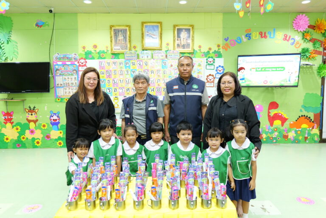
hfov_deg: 71.5
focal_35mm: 25
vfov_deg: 51.3
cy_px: 109
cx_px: 163
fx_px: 226
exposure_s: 1/25
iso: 1600
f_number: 4.5
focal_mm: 25
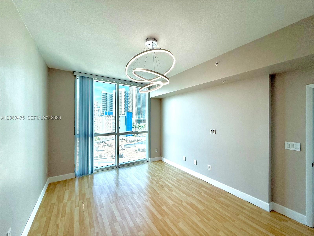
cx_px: 157
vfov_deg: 85.7
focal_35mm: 14
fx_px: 127
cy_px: 118
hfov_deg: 102.1
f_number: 2.2
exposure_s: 1/709
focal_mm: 2.22
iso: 50
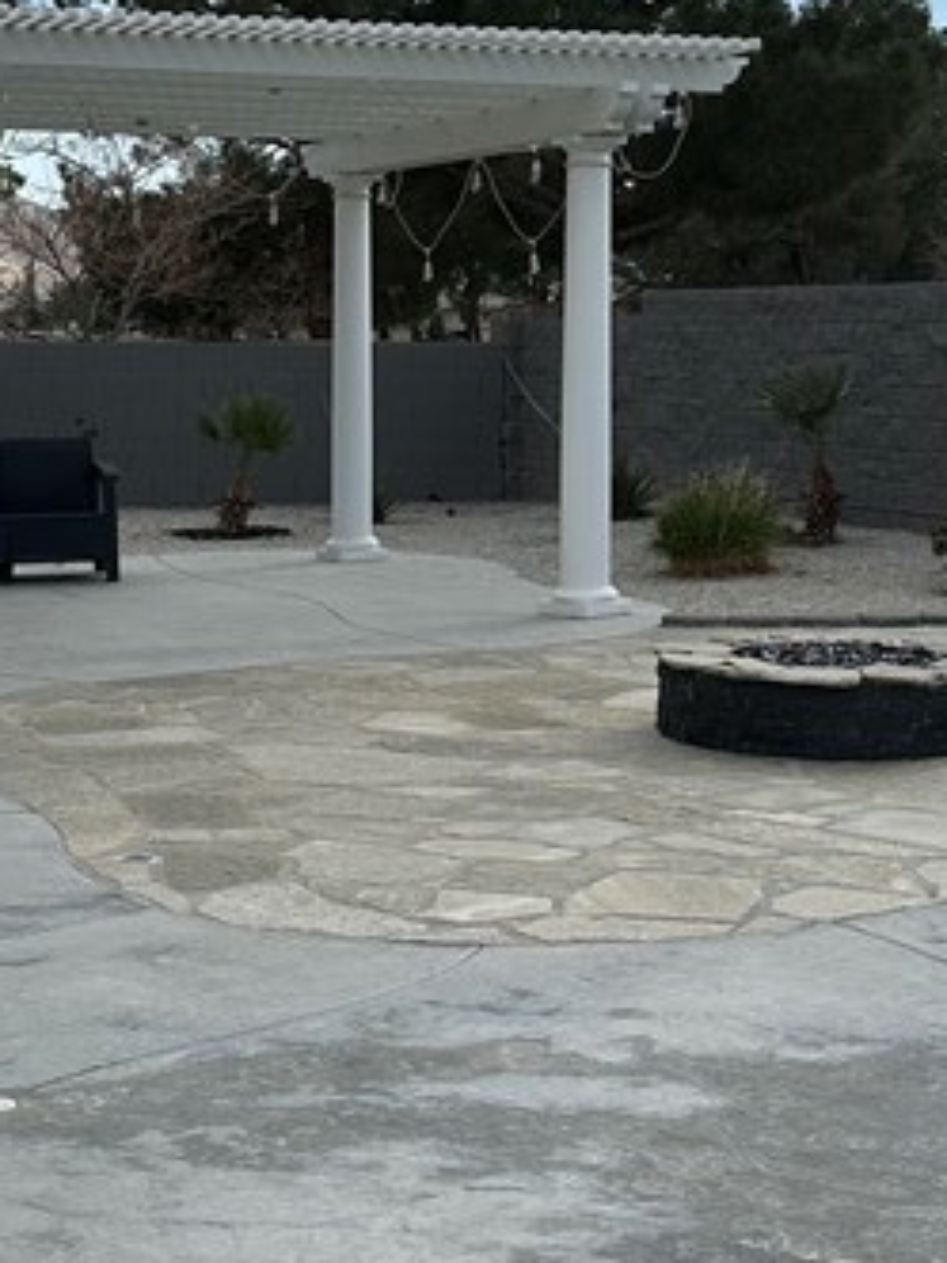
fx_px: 2699
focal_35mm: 74
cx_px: 354
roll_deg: -0.7
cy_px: 437
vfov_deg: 26.2
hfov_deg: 19.9
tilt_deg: -0.4
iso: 80
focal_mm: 6.86
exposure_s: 1/8197
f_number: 1.78
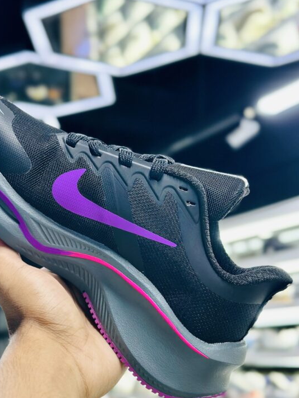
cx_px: 119
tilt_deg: +8.4
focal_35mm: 63
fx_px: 726
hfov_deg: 23.2
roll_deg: +0.6
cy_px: 258
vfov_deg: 30.6
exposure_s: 1/100
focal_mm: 6.86
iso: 160
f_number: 1.78
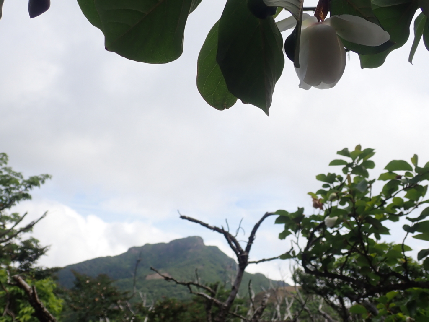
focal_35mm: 30
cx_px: 214
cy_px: 161
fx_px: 372
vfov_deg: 46.8
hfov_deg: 60.0
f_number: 3.2
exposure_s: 1/1000
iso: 100
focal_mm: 5.5
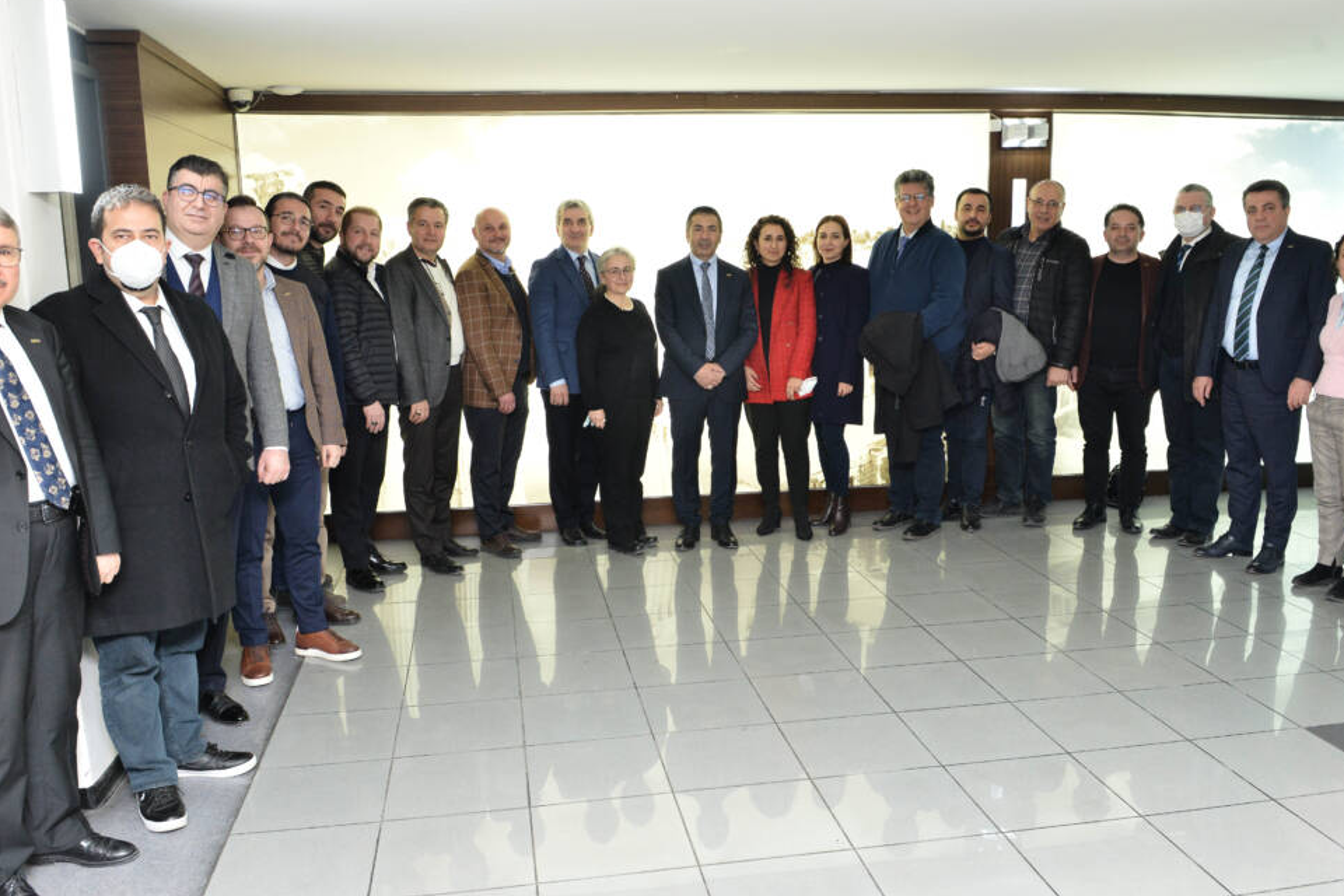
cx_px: 682
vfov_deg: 43.6
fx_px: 1120
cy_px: 461
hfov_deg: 61.9
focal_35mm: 30
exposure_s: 1/60
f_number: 7.1
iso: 1600
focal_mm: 24
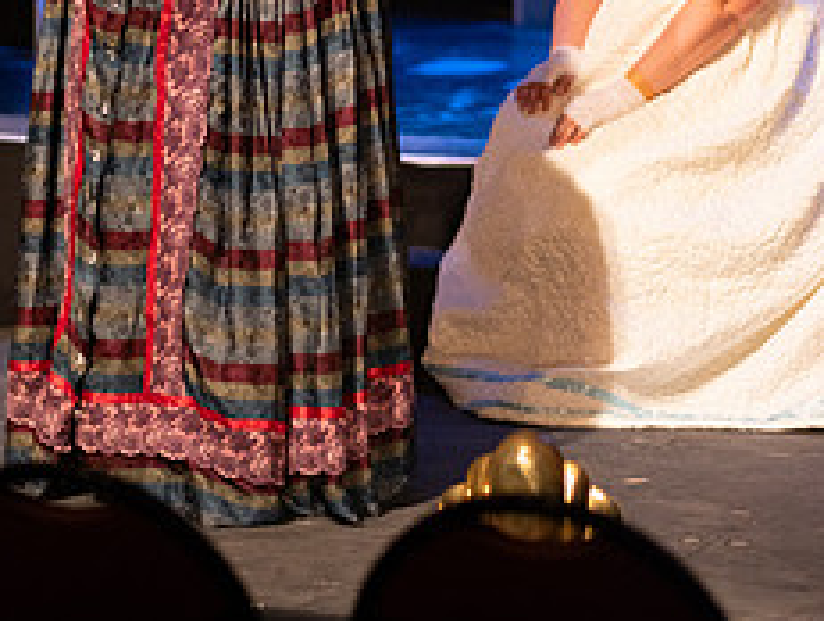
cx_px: 321
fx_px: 3743
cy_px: -36
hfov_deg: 12.6
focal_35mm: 157
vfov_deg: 9.4
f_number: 1.4
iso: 800
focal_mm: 56
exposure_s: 1/250
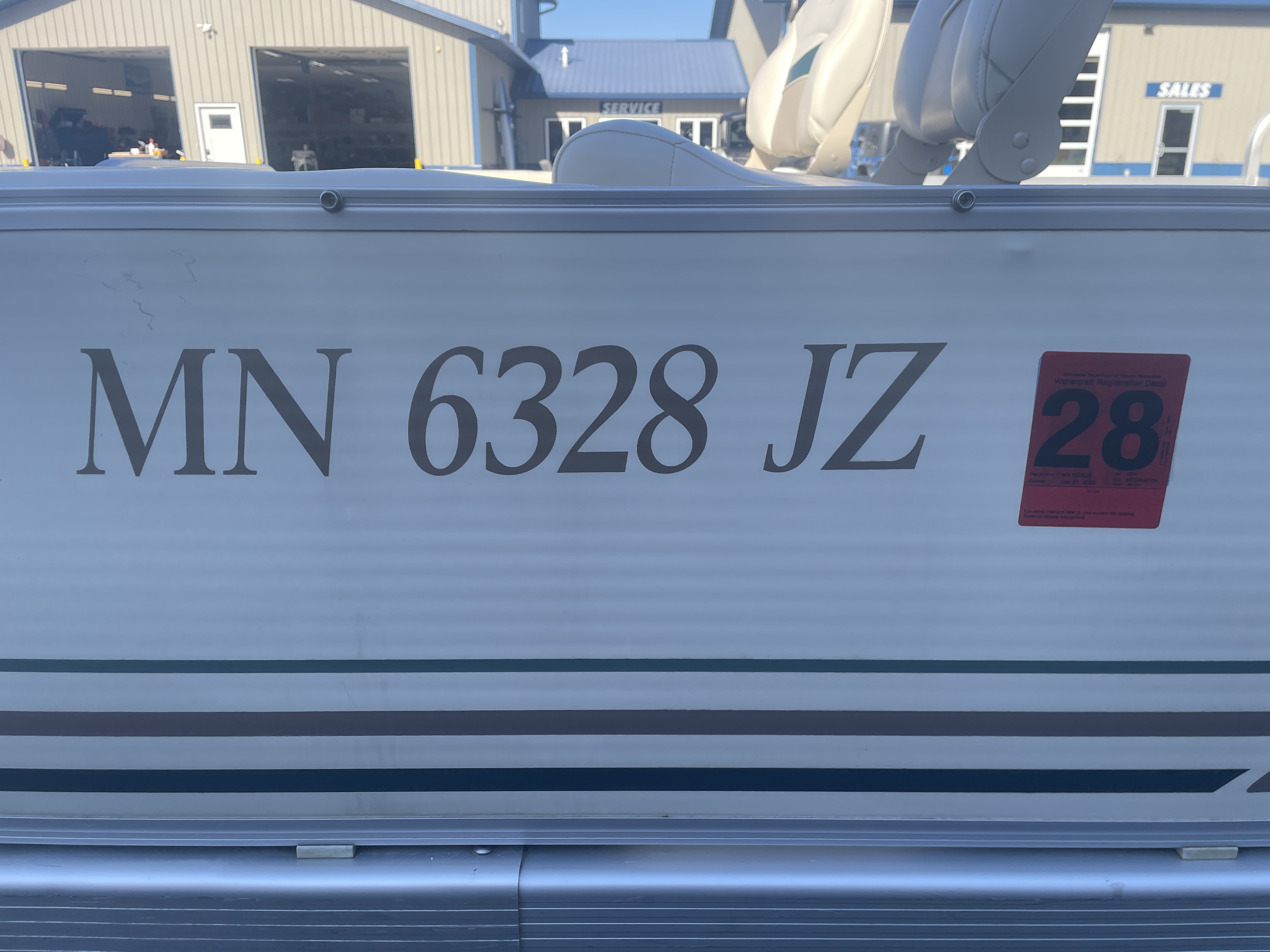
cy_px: 476
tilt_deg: -18.6
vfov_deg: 53.1
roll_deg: +0.9
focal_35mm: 26
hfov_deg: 67.3
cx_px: 635
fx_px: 954
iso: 32
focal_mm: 4.2
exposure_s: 1/790
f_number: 1.6
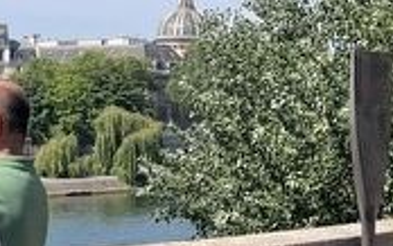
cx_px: 576
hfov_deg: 15.3
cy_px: 61
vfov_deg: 10.3
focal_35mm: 127
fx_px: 1361
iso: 50
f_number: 1.6
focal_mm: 5.1
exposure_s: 1/2967
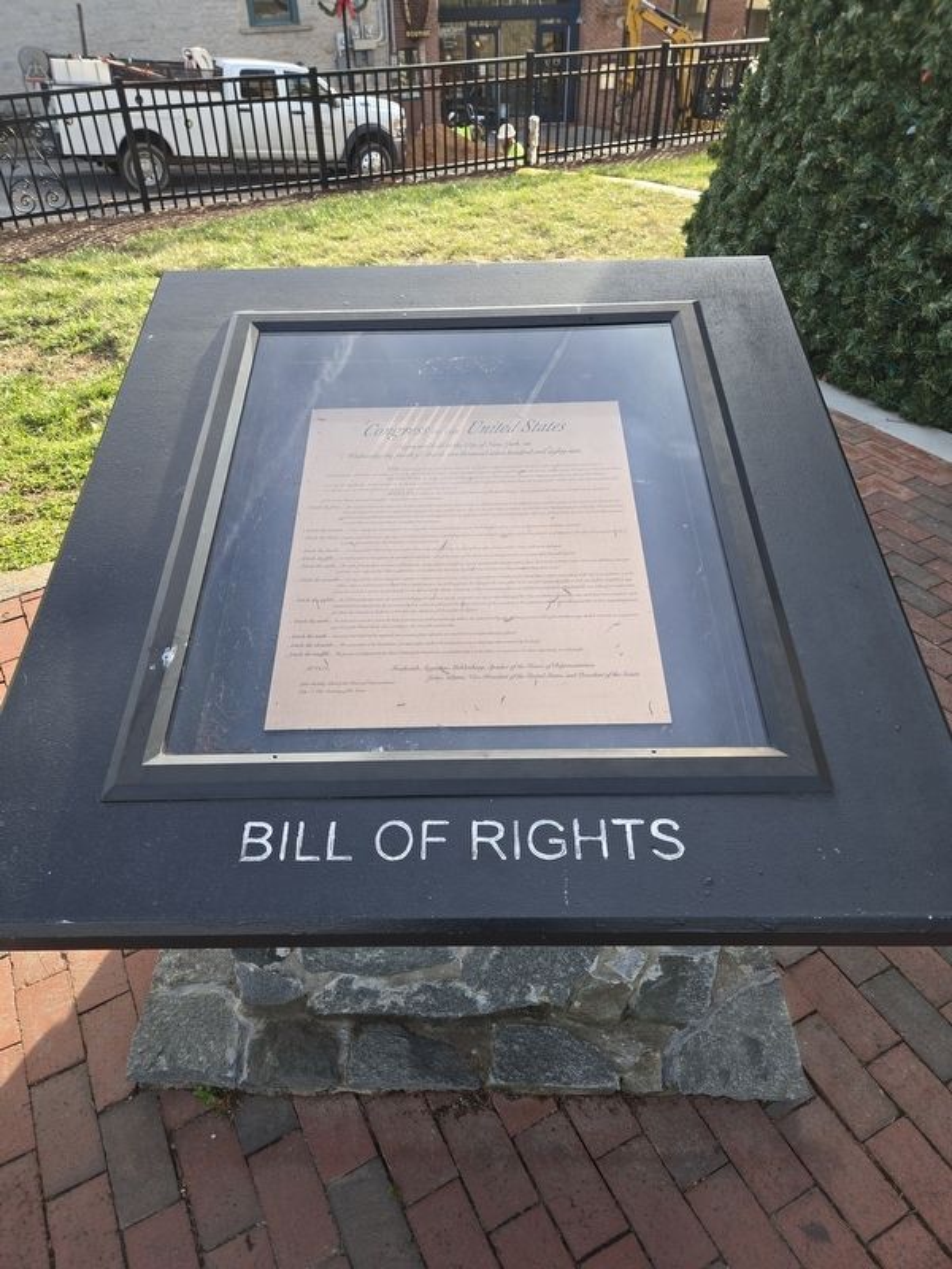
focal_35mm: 23
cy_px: 634
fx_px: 843
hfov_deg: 58.9
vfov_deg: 73.9
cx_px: 476
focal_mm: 5.4
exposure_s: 1/282
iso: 25
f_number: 1.8
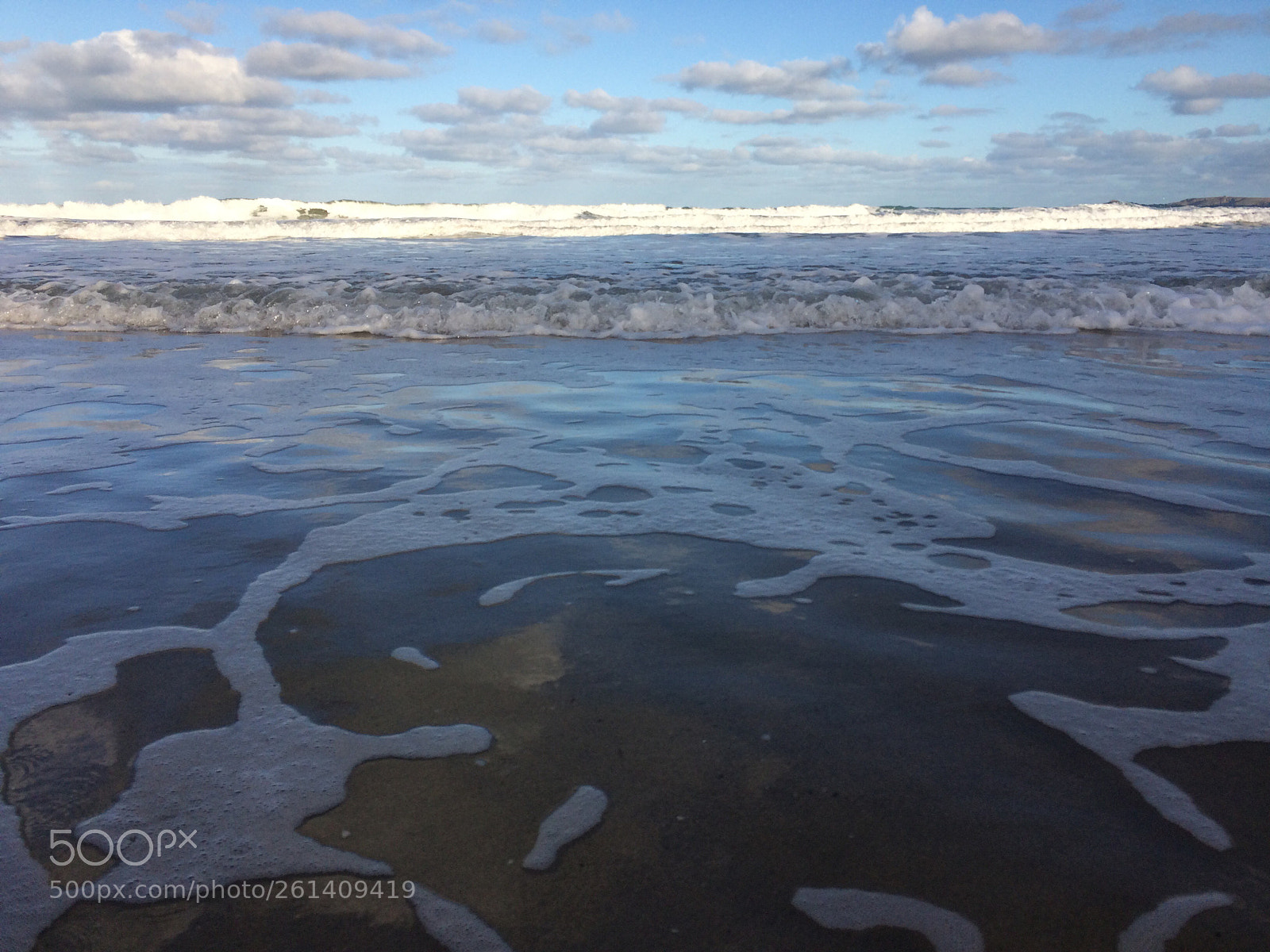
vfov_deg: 48.2
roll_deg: +1.9
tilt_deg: -15.6
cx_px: 635
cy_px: 476
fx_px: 1064
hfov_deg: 61.7
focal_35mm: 29
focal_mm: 4.15
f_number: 2.2
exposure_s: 1/1953
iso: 32
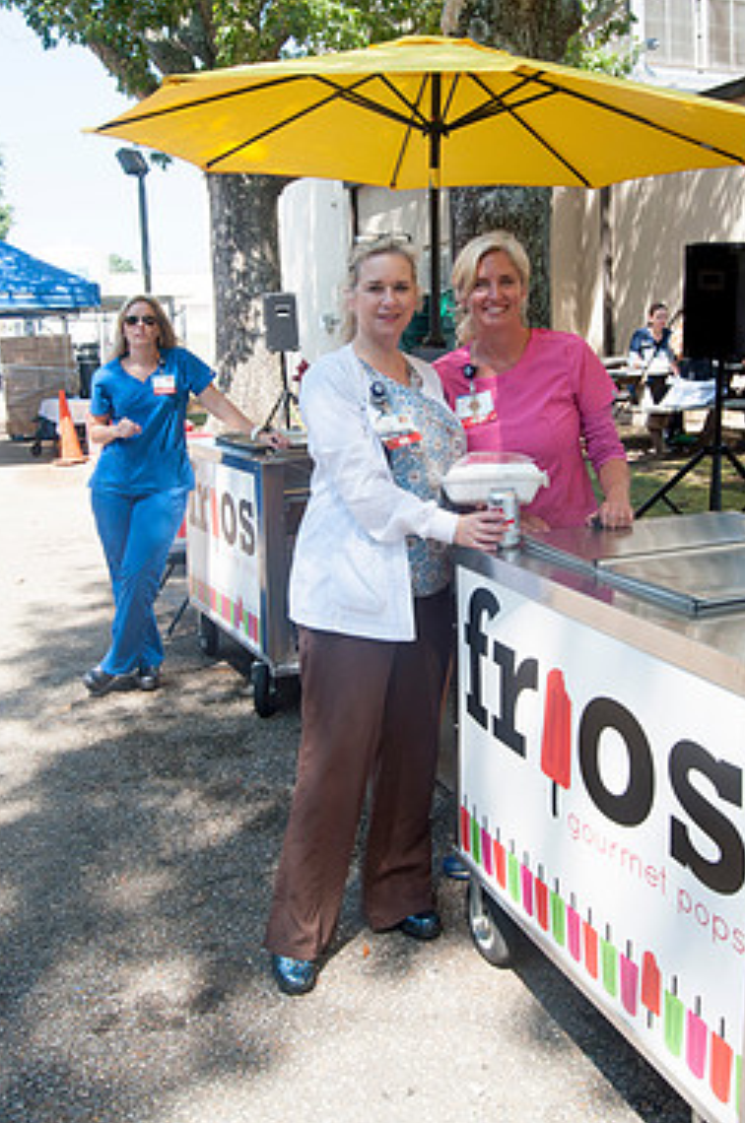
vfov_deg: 58.5
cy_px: 467
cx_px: 418
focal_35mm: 32
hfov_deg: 40.9
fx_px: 997
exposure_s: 1/250
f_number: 8
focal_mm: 18
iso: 200
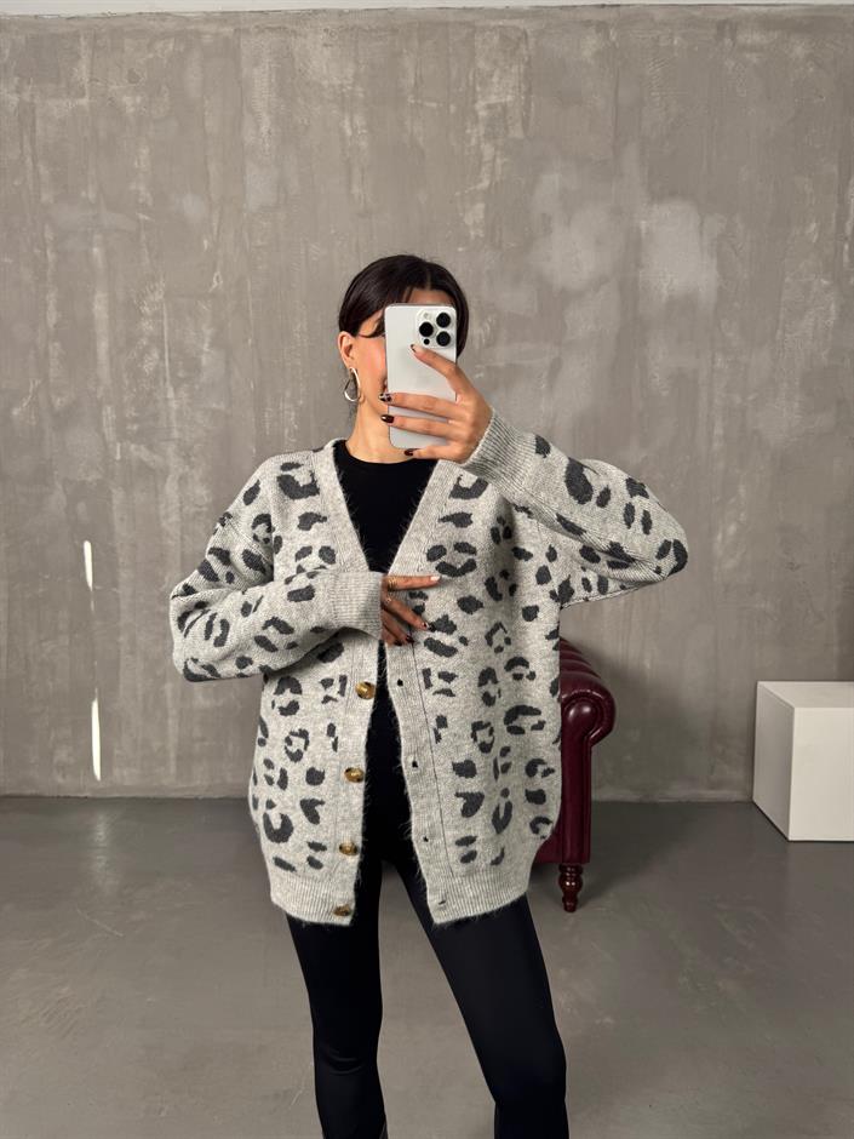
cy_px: 570
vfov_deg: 71.6
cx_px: 427
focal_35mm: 24
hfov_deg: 56.8
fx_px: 789
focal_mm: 6.76
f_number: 1.78
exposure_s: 1/121
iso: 80
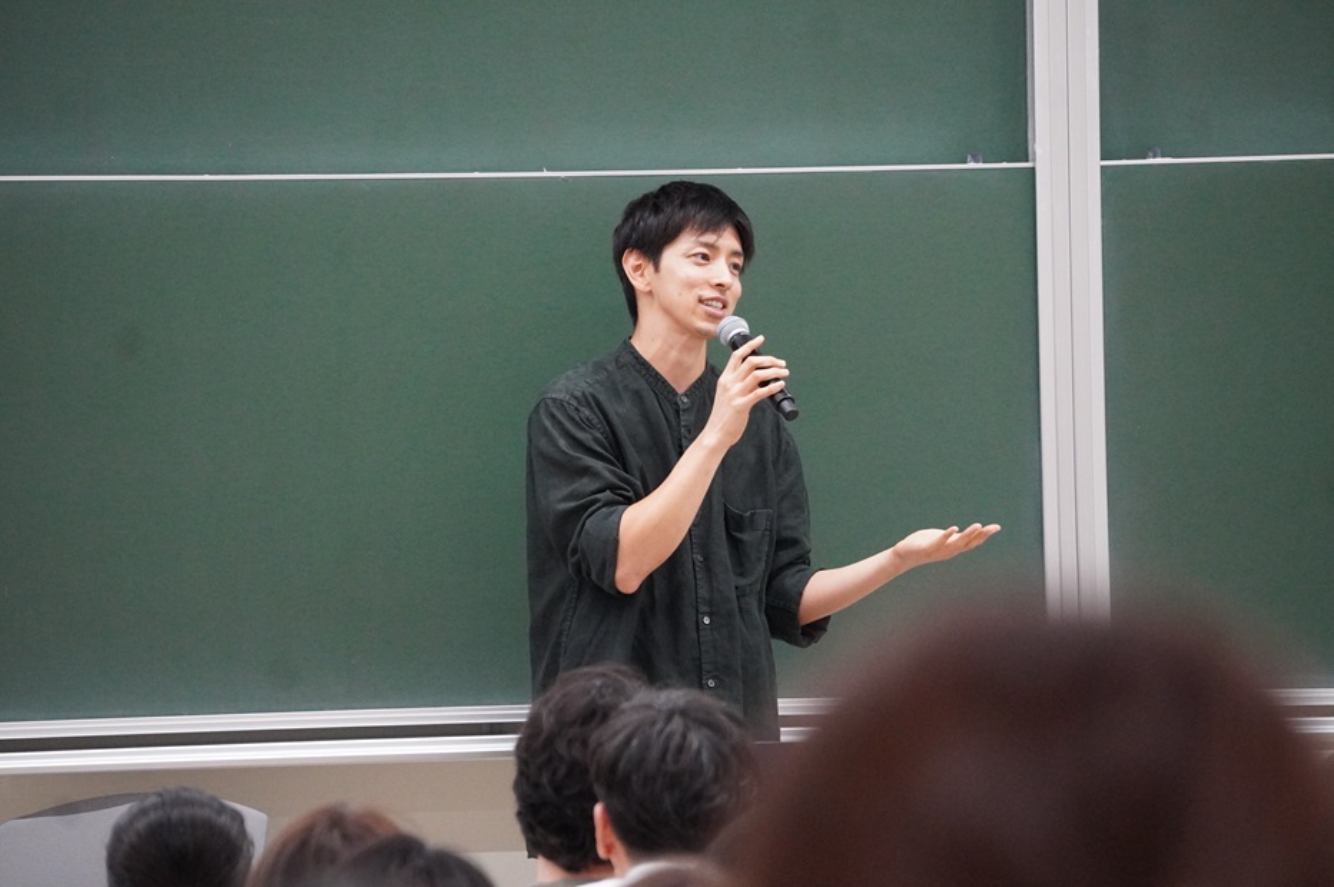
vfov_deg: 5.5
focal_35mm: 250
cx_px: 667
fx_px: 9276
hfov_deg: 8.2
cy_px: 444
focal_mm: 167
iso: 6400
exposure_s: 1/250
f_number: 6.3
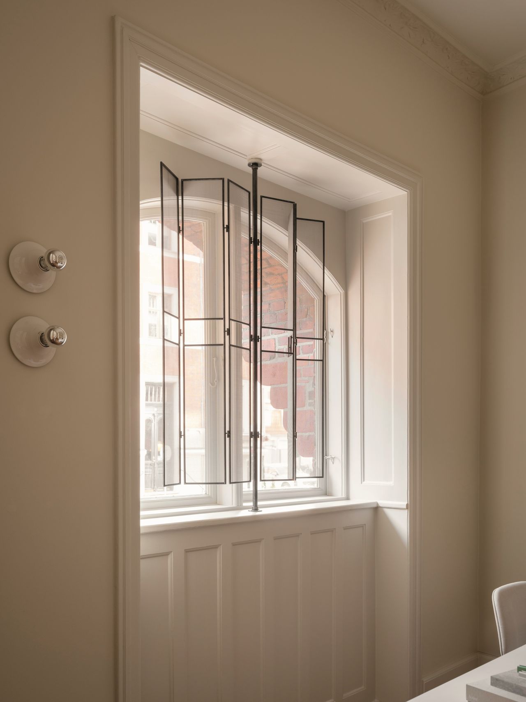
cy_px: 351
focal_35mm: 32
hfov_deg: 44.2
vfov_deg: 56.8
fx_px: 648
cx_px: 263
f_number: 10
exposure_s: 1
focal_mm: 40.3
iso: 400
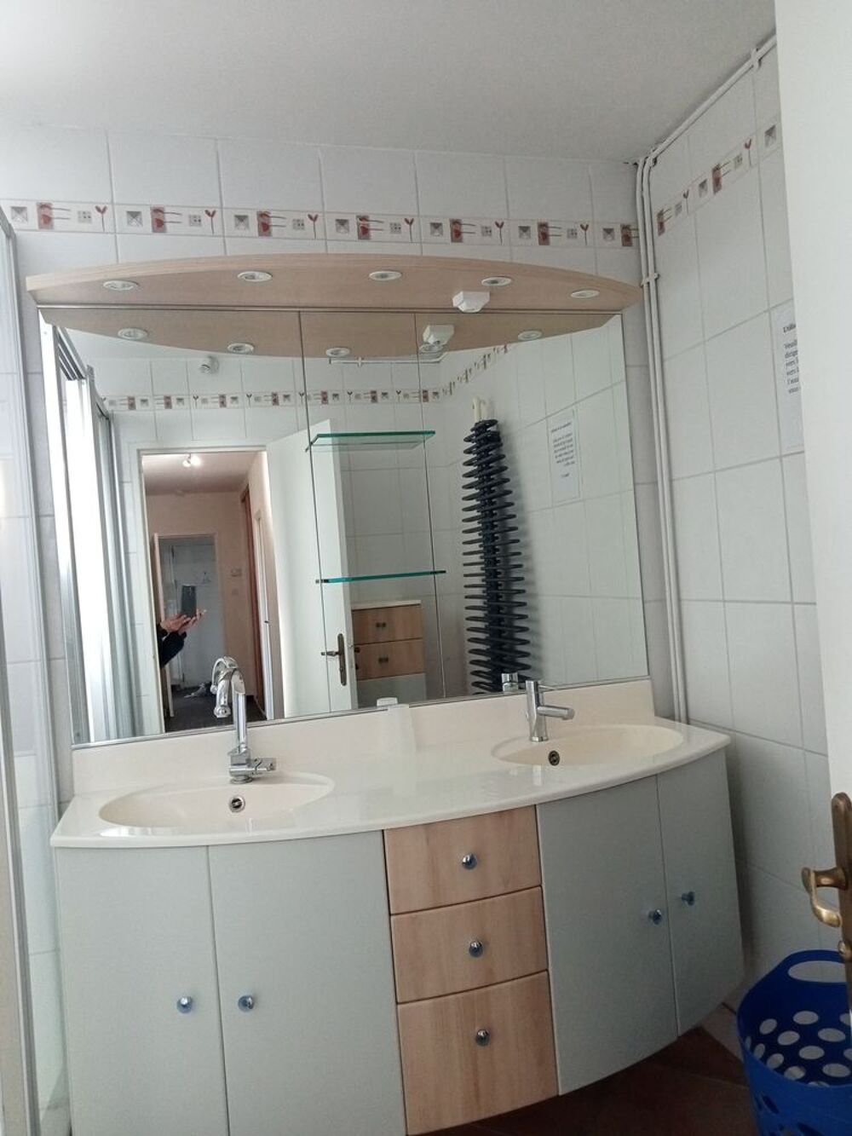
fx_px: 919
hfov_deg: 49.8
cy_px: 568
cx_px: 426
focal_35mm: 28
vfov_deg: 63.4
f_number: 2.2
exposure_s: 1/33.3
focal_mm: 3.46
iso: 326
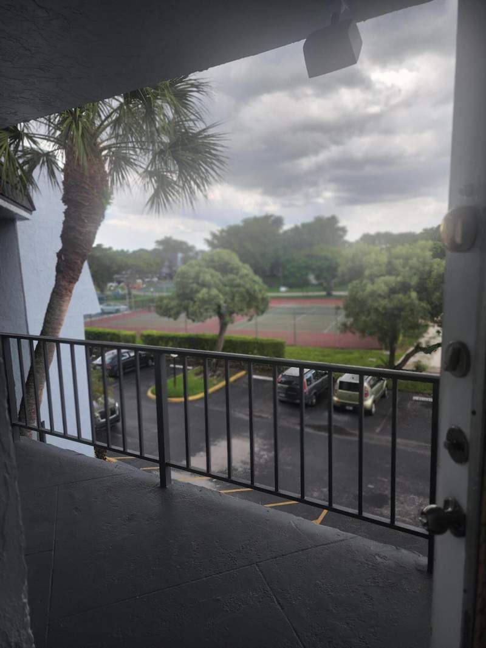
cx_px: 243
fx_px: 430
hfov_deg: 58.9
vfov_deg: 73.9
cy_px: 324
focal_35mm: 23
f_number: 1.8
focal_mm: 6.4
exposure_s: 1/285
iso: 12
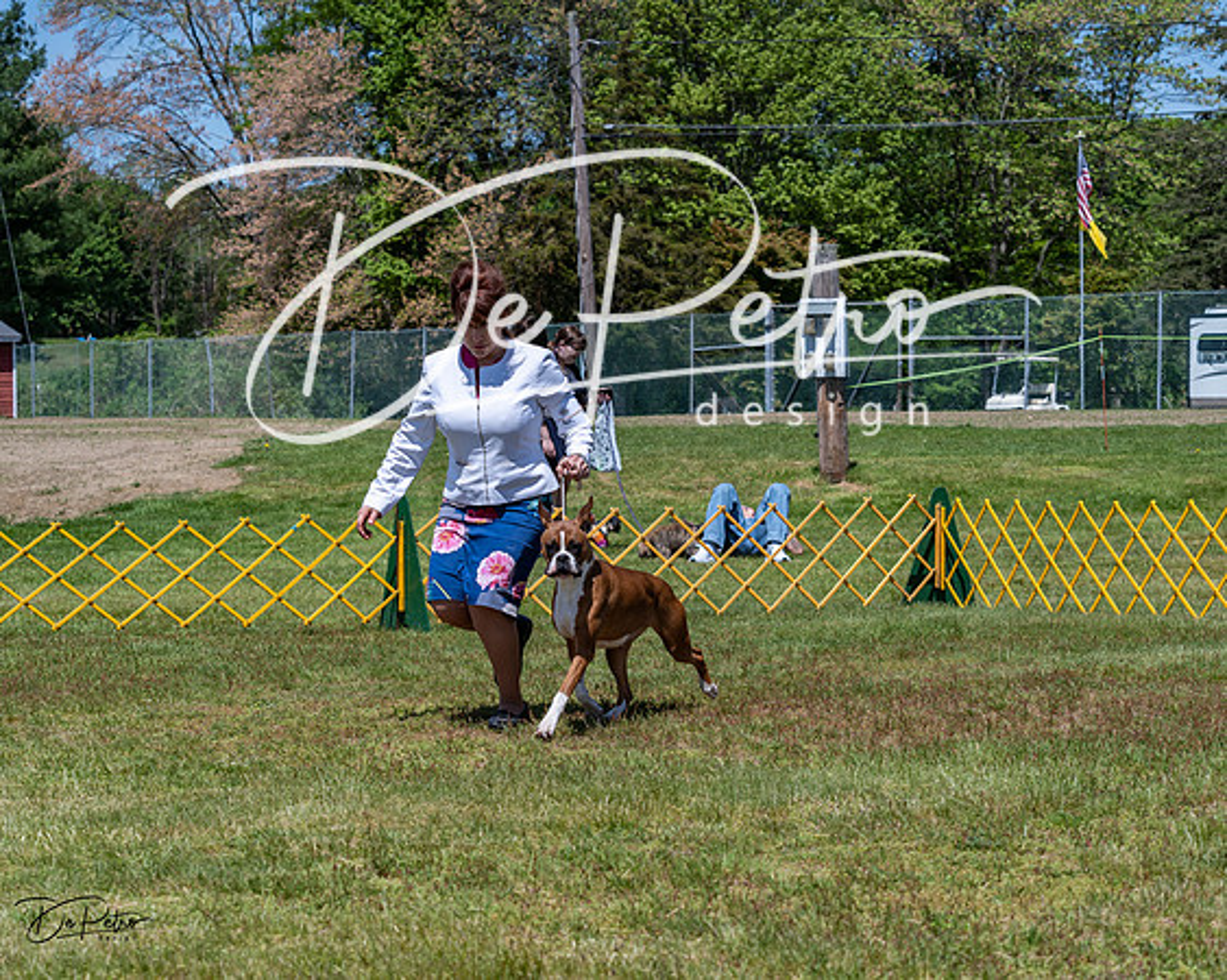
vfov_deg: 17.1
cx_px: 614
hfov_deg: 21.2
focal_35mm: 90
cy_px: 490
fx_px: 3271
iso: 100
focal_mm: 80
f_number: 6.3
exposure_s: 1/640
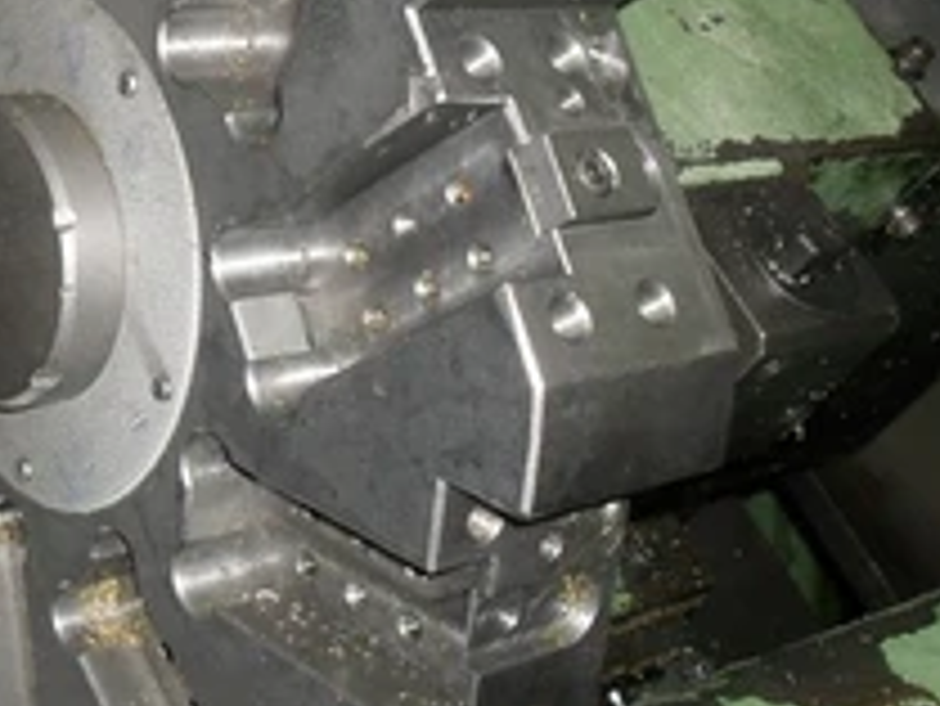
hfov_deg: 28.4
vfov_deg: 21.9
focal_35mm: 67
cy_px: 301
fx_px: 1820
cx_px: 211
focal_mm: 6.3
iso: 200
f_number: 3.2
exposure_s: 1/45
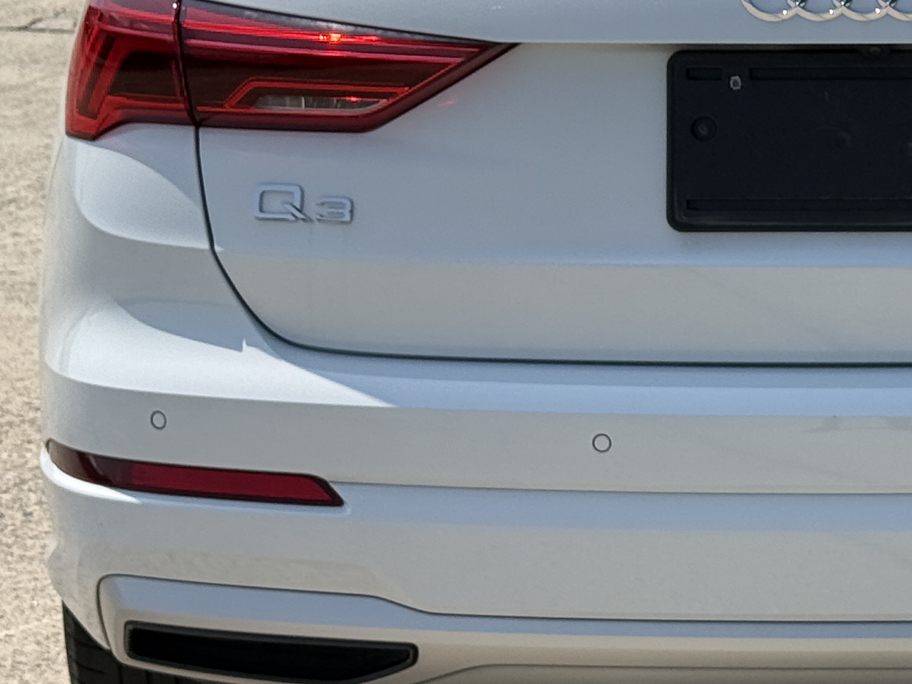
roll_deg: -0.5
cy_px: 106
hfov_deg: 15.2
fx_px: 3372
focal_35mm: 128
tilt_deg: -10.2
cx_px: 845
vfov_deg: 11.5
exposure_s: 1/8772
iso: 64
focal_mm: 6.76
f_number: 1.78
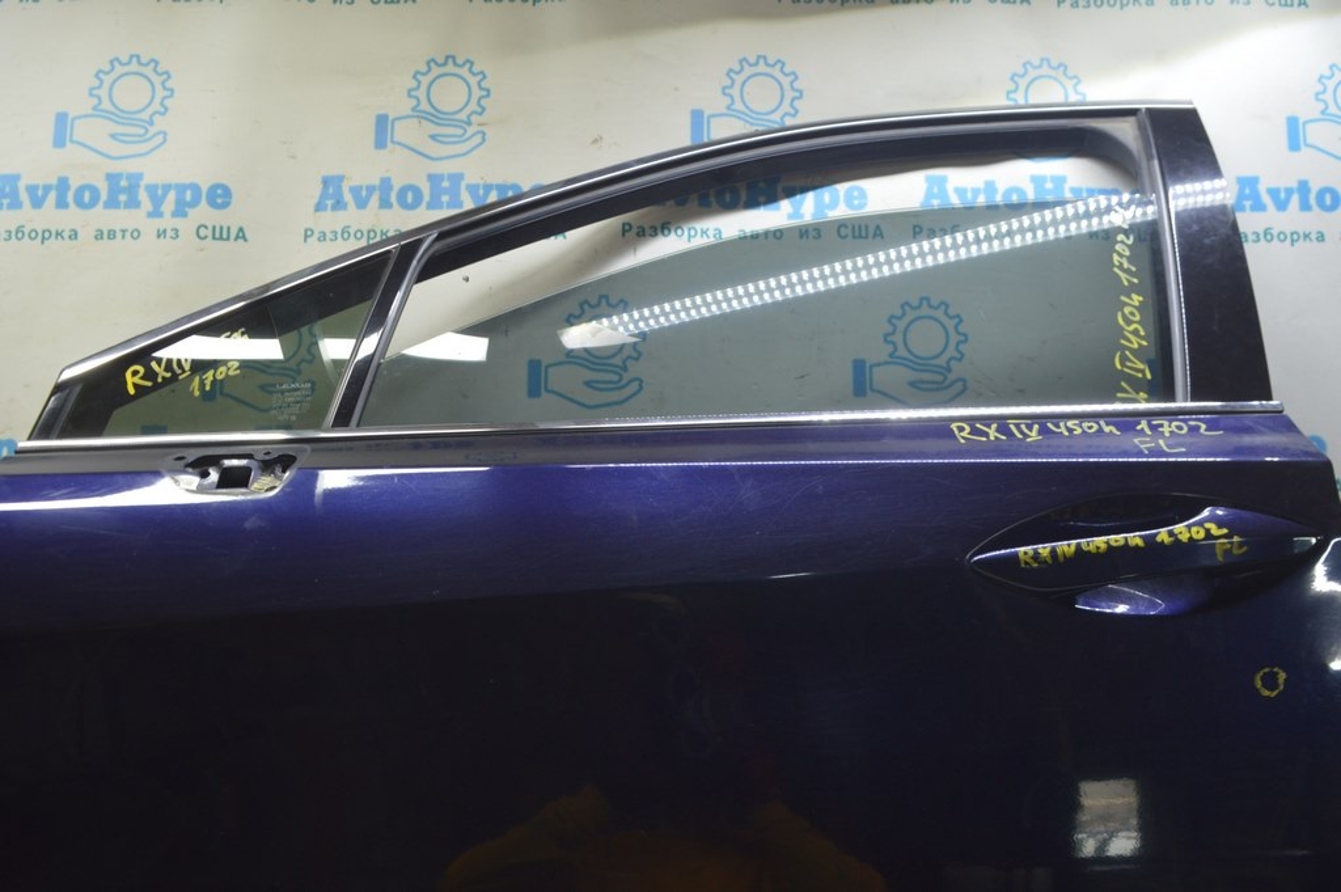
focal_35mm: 27
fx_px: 1005
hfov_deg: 67.4
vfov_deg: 47.9
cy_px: 446
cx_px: 670
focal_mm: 18
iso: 400
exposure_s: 1/20
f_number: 5.6
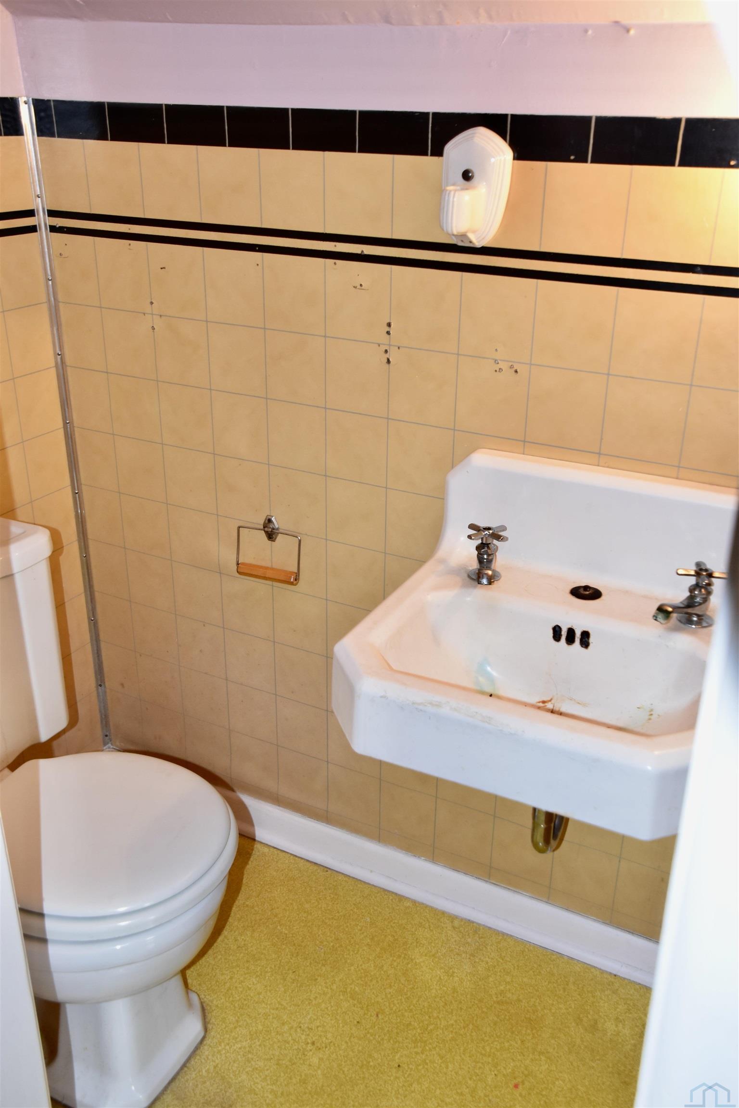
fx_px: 1016
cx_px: 370
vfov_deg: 57.2
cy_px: 554
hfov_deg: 40.0
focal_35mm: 33
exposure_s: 1/60
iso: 800
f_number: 4
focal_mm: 22
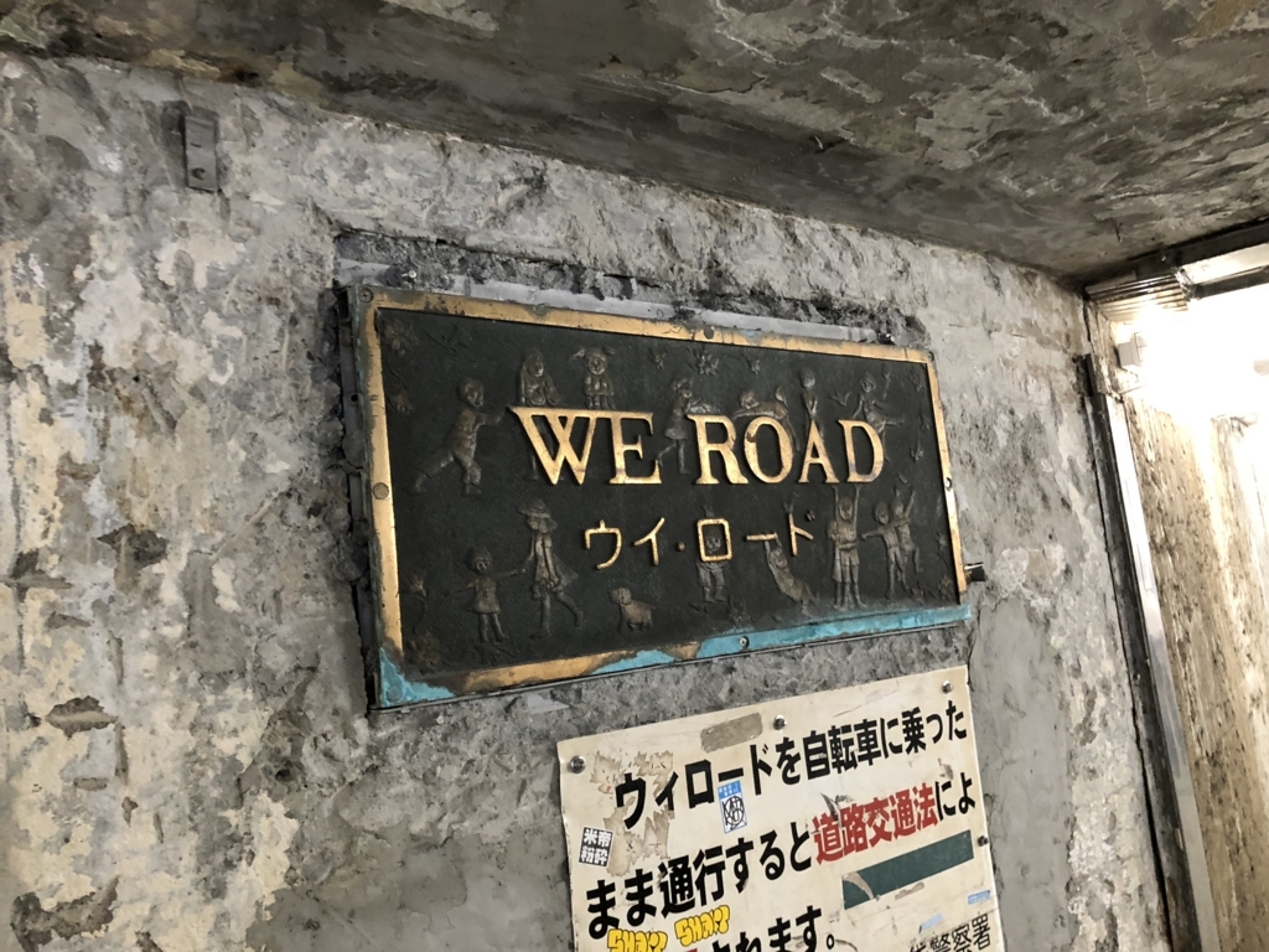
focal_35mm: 28
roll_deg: +5.5
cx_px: 634
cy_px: 476
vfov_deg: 49.7
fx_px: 1026
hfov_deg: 63.4
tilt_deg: +8.6
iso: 100
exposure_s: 1/14
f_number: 1.8
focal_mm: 4
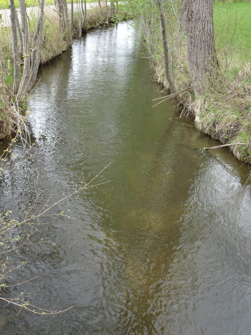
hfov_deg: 38.7
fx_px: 358
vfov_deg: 50.1
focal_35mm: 37
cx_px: 124
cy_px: 167
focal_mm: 6.17
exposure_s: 1/50
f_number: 4
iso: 80
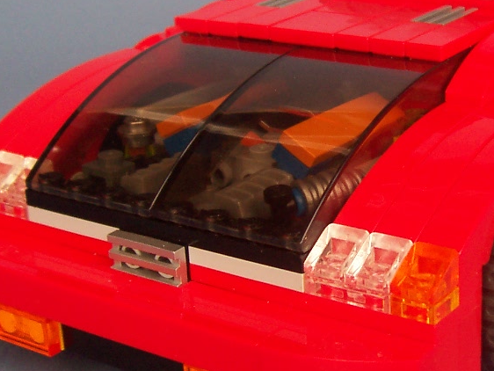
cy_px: 152
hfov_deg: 24.4
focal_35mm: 79
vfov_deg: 18.7
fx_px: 1128
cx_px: 370
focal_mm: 5.6
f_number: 2.8
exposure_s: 1/180
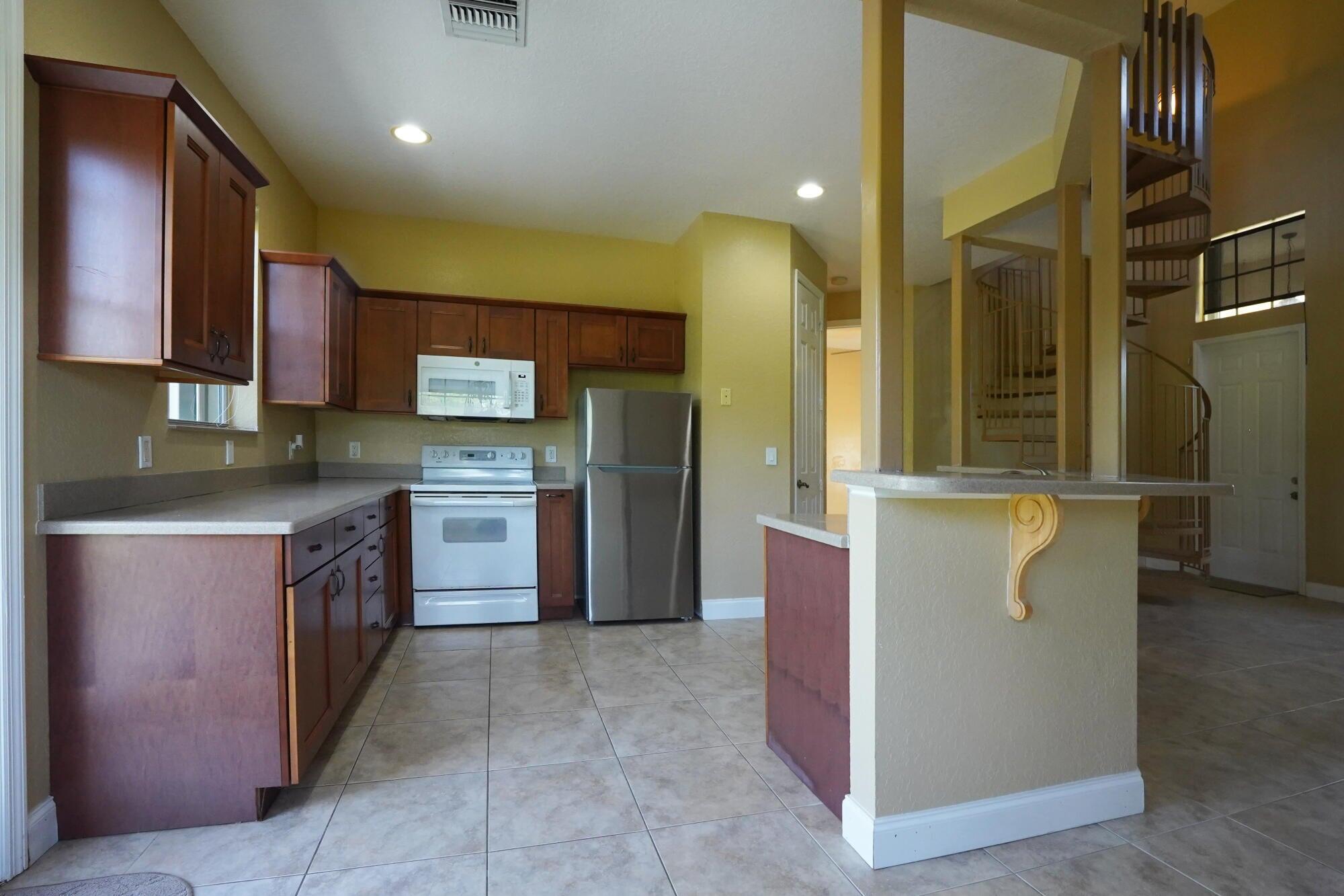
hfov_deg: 100.4
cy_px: 448
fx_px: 560
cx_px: 672
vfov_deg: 77.3
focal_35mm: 15
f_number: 11
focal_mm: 10
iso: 2000
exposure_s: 1/160
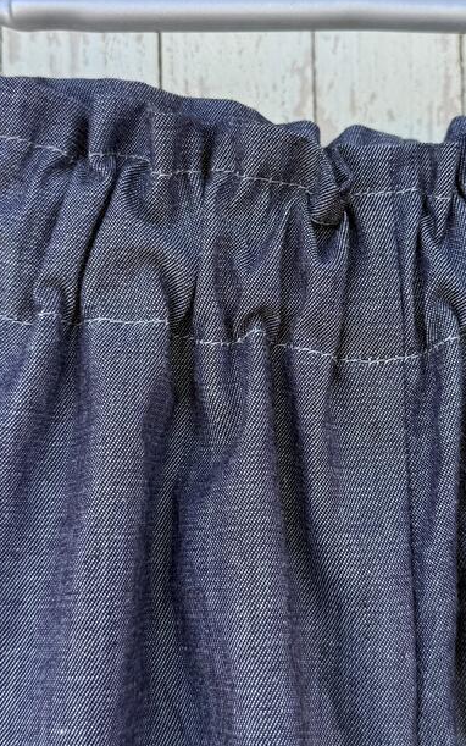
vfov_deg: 40.2
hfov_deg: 25.7
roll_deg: +1.0
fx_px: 1016
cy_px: 316
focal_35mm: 50
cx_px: 303
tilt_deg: -0.7
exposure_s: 1/484
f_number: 1.78
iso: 80
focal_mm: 6.76
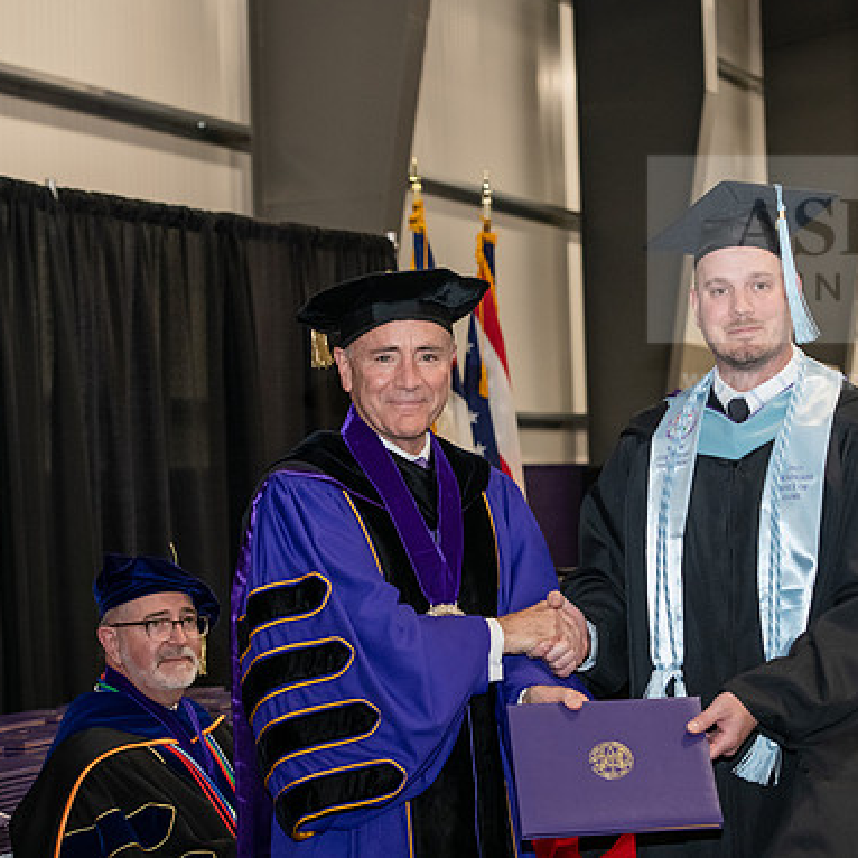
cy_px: 427
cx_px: 580
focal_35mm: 90
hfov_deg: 19.2
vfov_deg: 19.3
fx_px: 2524
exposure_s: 1/200
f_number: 5.6
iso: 2500
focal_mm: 70
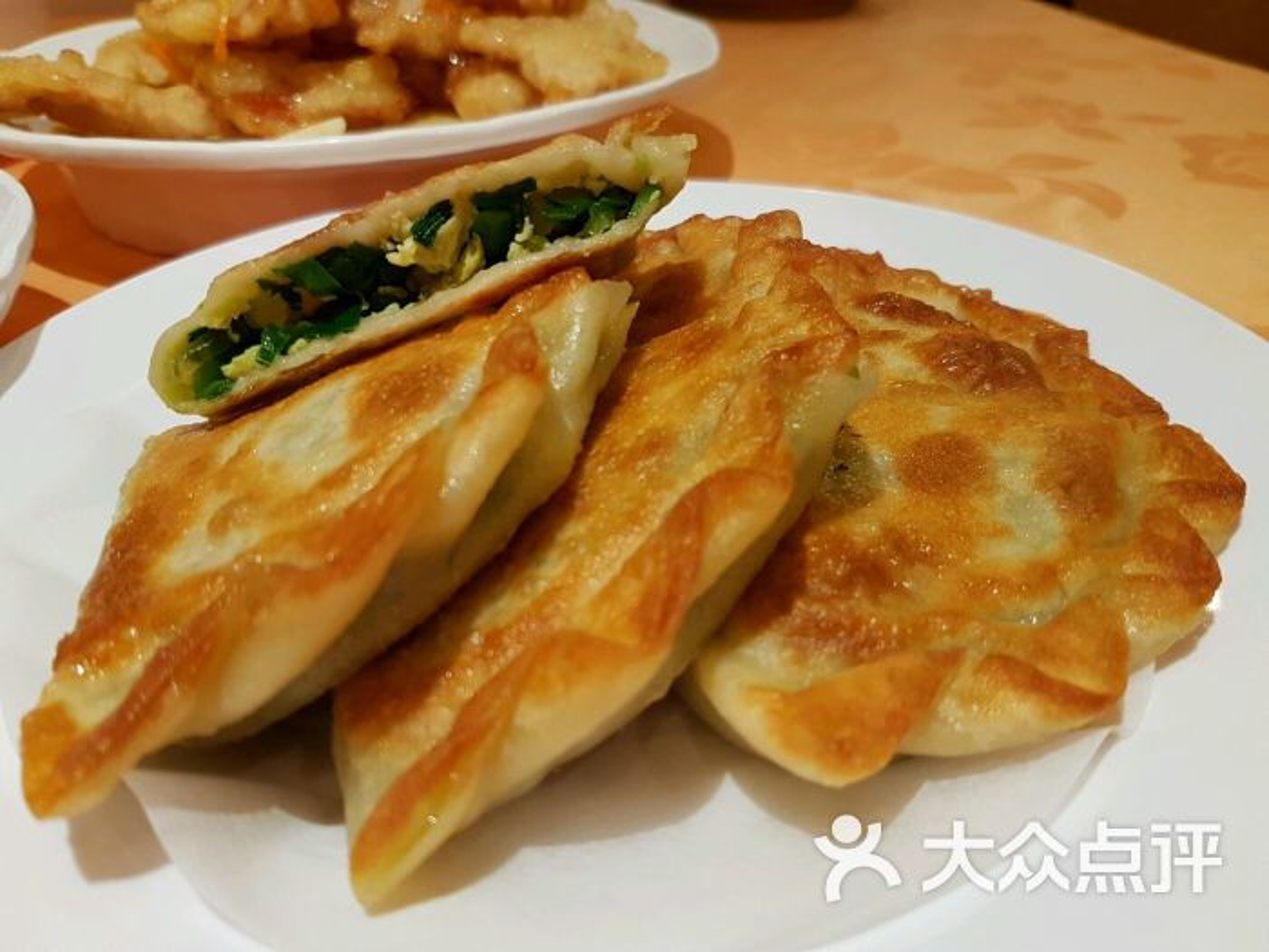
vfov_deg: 53.1
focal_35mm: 26
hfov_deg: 67.3
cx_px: 634
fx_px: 953
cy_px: 476
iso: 80
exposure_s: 1/50
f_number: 1.7
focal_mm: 4.2
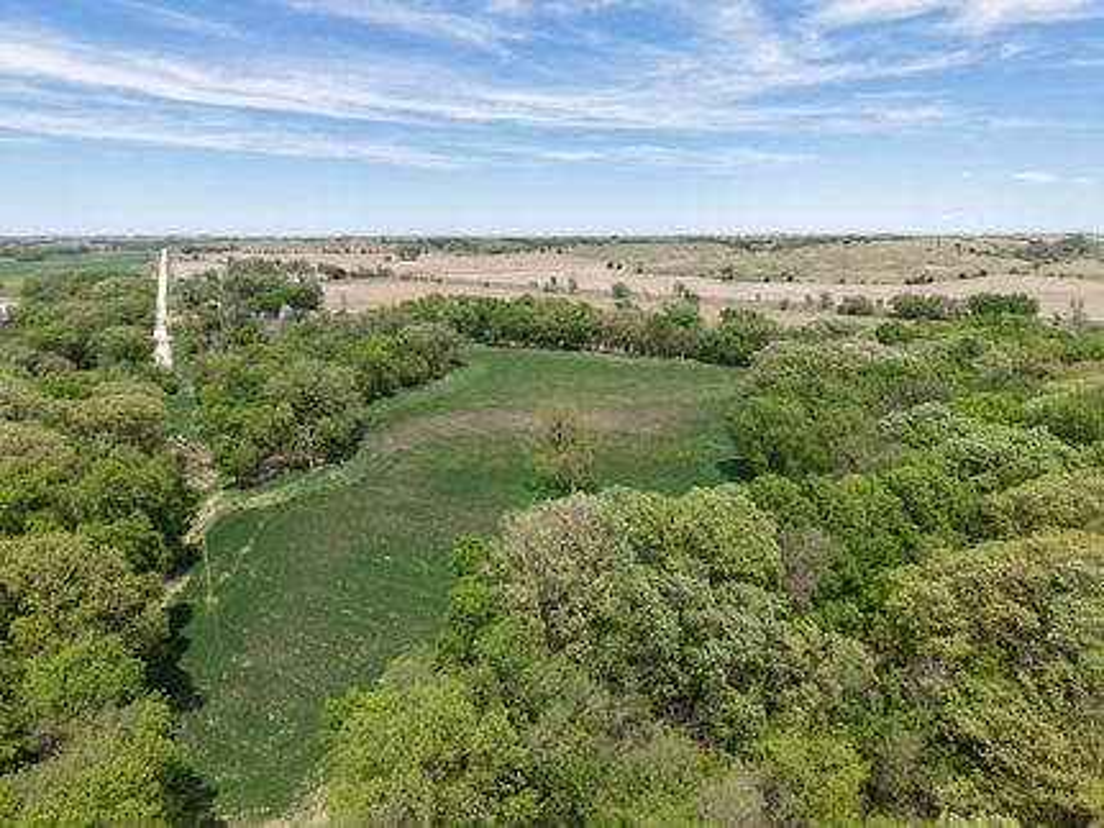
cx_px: 552
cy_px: 414
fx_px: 765
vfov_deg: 56.8
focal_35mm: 24
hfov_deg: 71.6
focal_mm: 8.67
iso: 140
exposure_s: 1/3000
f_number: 1.8
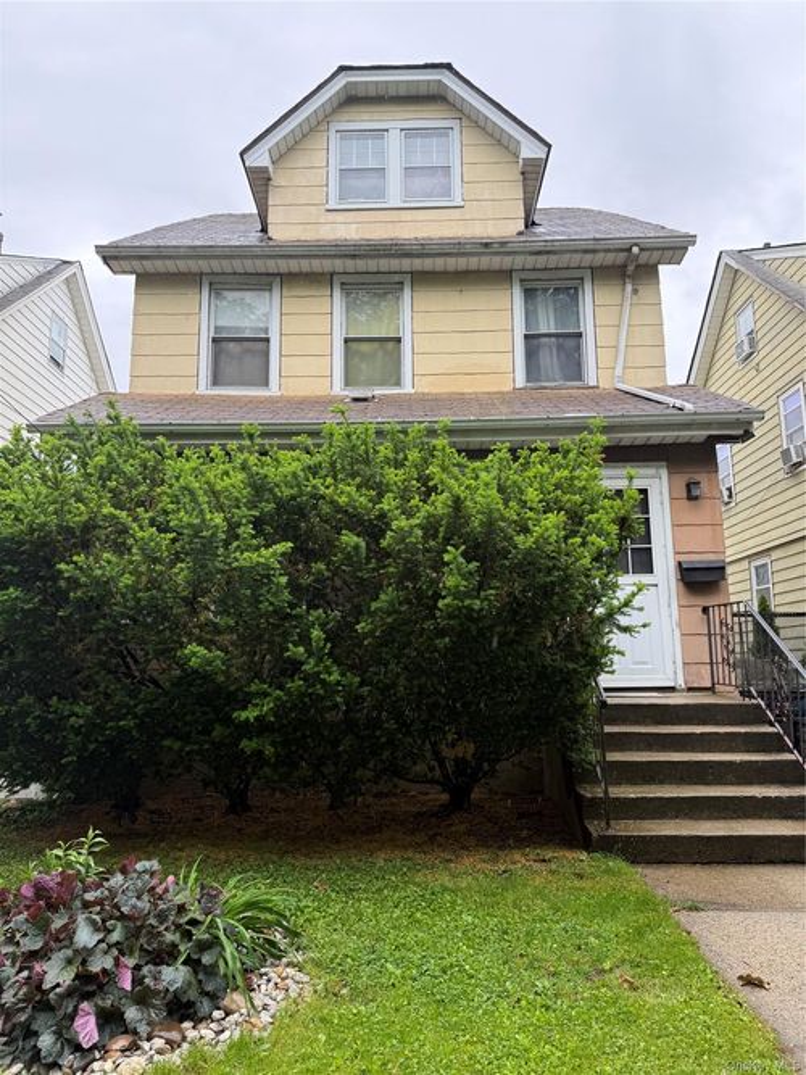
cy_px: 538
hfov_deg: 56.8
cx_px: 403
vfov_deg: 71.6
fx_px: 745
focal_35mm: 24
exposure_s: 1/728
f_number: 1.78
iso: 80
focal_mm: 6.76
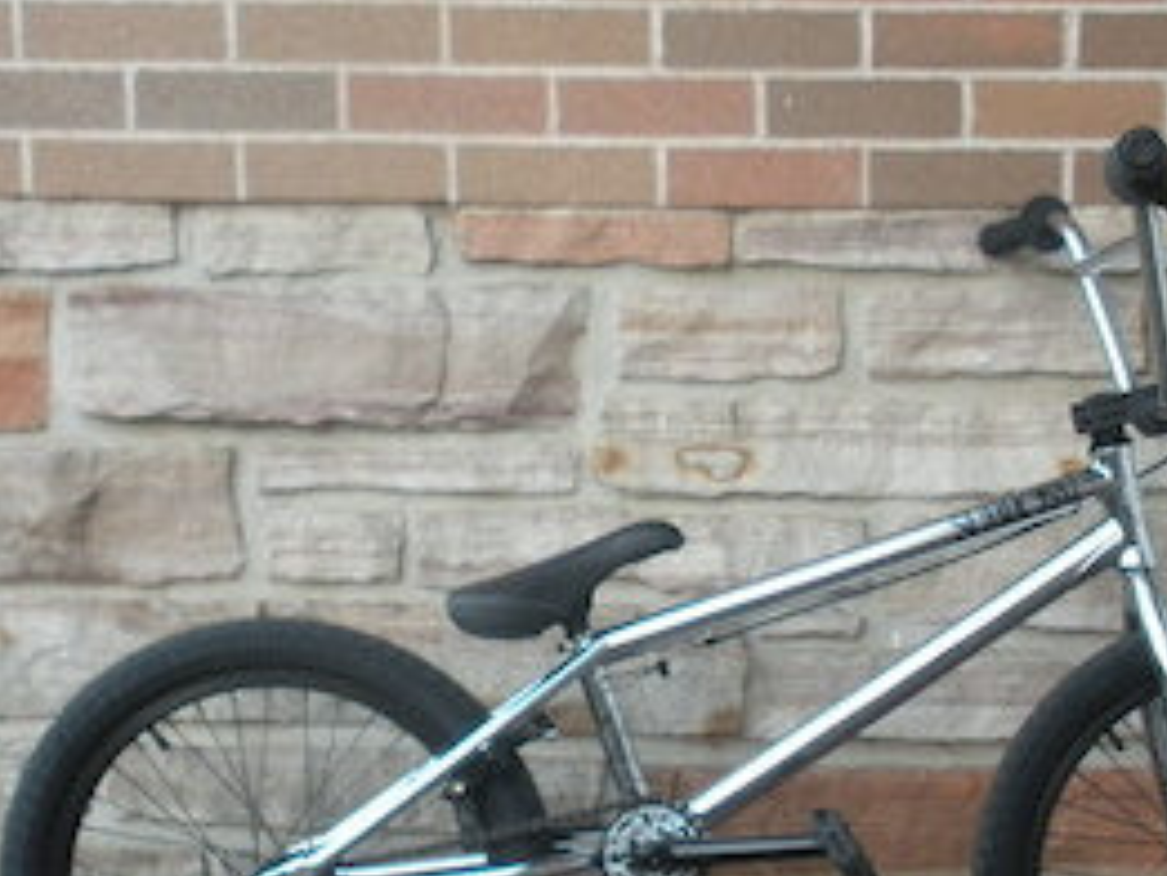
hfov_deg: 28.7
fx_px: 2260
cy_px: 789
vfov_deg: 21.5
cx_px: 827
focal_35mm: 67
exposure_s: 1/57
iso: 400
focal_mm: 6.3
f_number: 3.5
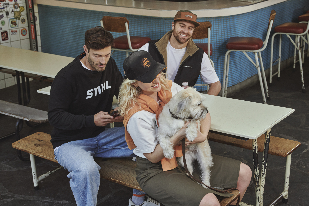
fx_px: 532
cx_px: 154
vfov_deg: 21.9
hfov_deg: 32.4
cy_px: 103
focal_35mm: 62
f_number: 6.3
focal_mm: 62
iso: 1000
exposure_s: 1/320
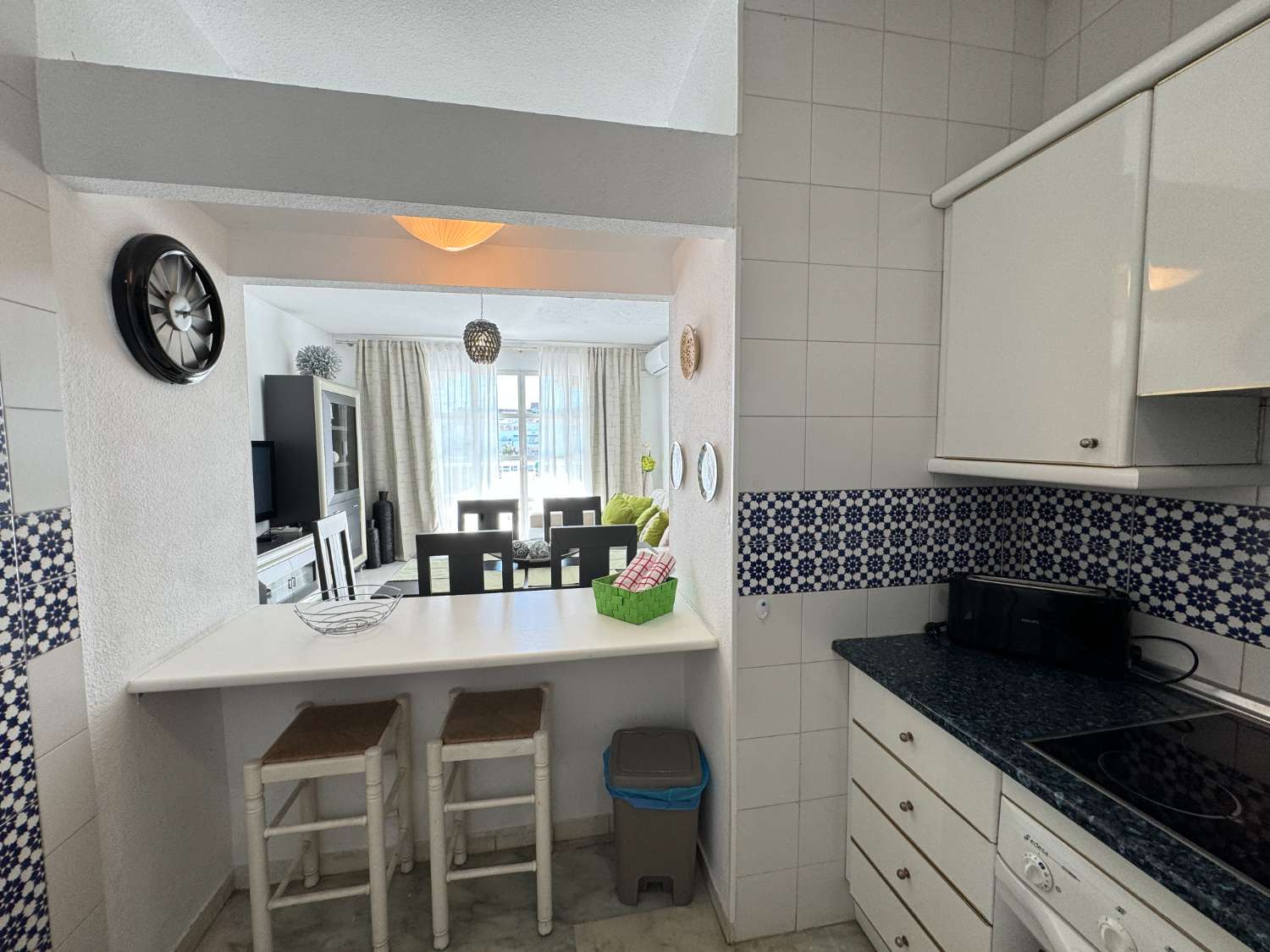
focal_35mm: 14
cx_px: 635
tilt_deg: -3.6
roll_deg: +1.0
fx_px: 514
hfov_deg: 102.1
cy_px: 476
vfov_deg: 85.7
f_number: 2.2
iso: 64
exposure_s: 1/100
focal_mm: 2.22
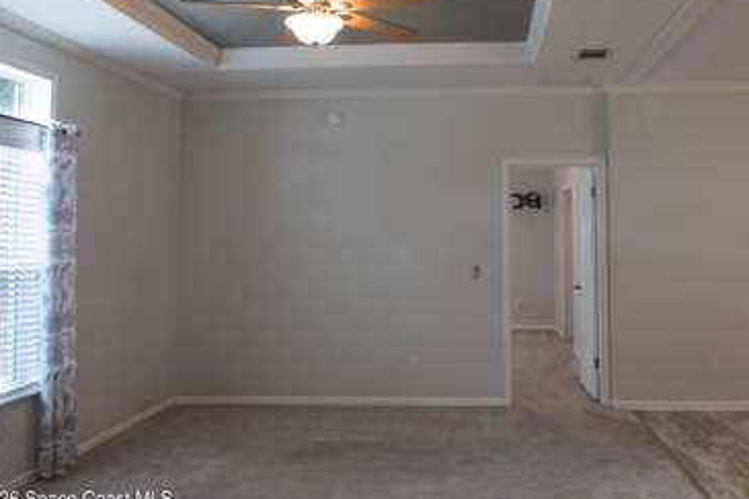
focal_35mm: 32
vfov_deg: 40.9
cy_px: 199
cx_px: 456
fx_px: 665
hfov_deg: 58.2
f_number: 8
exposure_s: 1/60
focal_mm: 24
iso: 1600
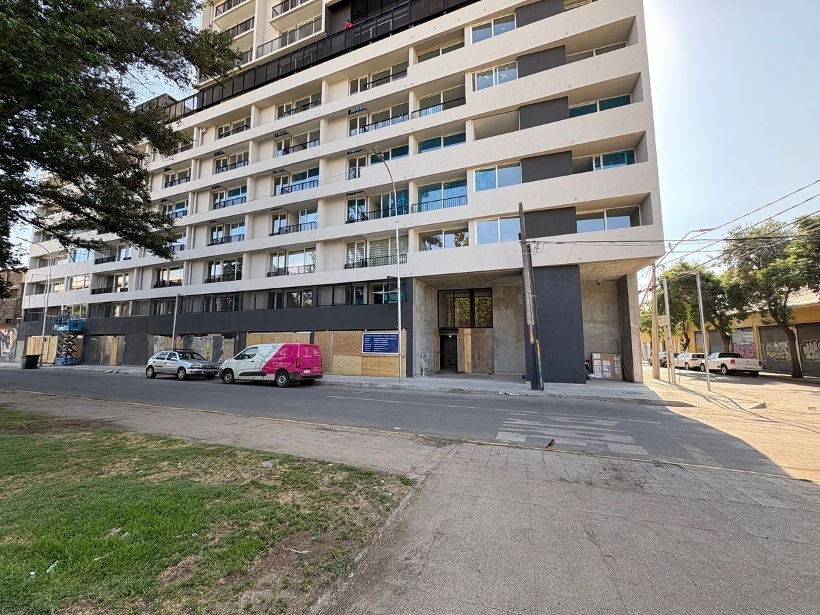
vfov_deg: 85.7
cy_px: 308
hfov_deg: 102.1
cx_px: 410
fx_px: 332
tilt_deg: +6.2
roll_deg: +0.1
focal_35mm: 14
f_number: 2.2
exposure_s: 1/226
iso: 40
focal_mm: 2.22
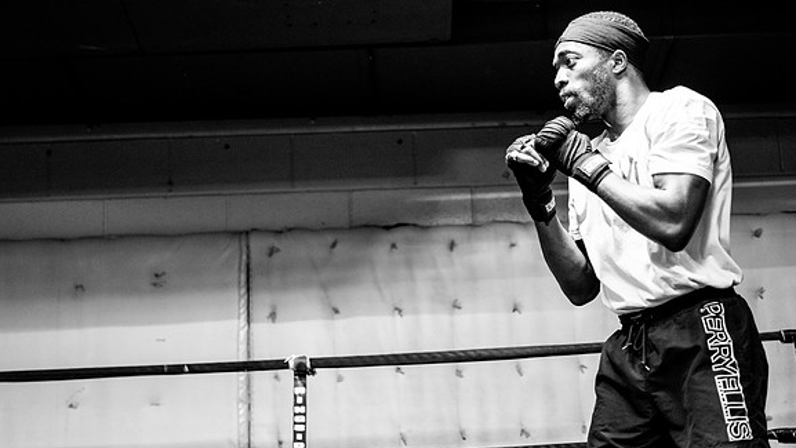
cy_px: 201
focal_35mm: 79
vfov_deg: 15.3
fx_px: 1668
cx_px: 399
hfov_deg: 26.8
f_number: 1.8
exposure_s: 1/500
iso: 2000
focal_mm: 50
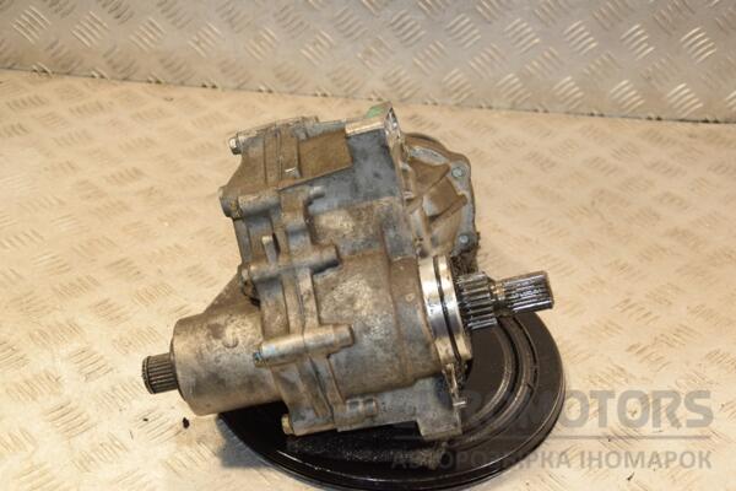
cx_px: 368
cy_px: 246
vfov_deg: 22.6
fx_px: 1227
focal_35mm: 60
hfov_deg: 33.4
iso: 800
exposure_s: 1/200
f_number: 5.6
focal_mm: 40
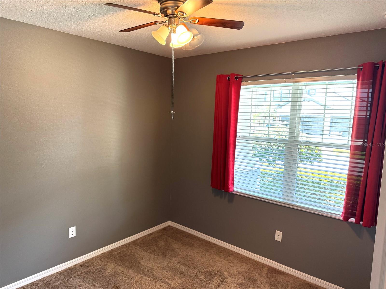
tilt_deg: -7.3
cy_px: 144
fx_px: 268
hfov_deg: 71.6
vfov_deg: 56.8
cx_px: 193
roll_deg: -2.2
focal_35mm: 24
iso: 125
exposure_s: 1/60
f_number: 1.78
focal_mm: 6.76
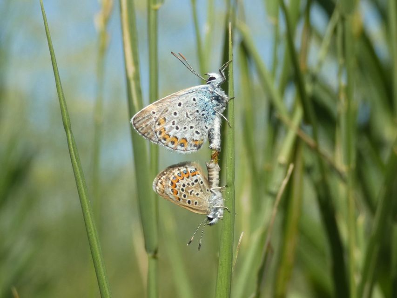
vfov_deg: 14.5
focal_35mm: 102
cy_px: 149
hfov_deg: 19.3
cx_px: 198
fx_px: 1170
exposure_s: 1/200
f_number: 4.9
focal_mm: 18.3
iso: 80
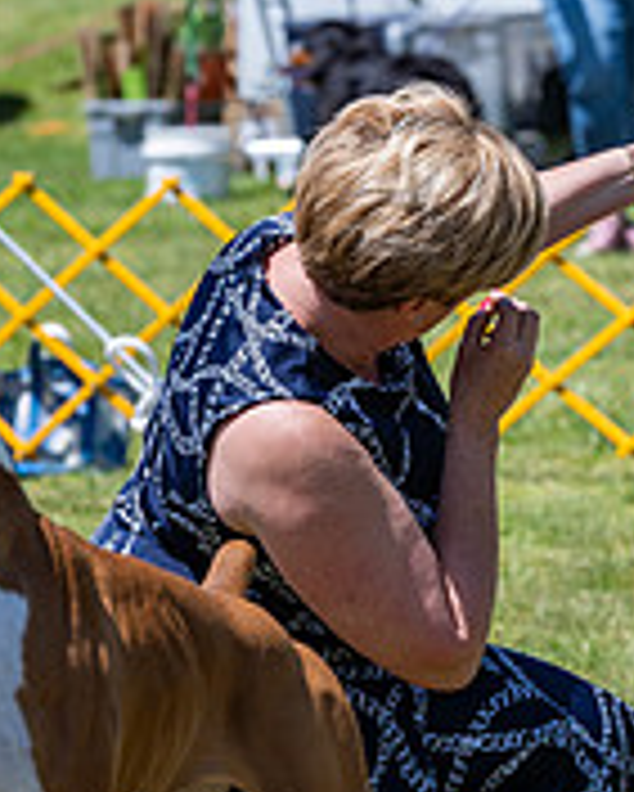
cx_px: 652
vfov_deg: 5.3
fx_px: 8530
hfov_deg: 4.2
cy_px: 248
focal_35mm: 364
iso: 640
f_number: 7.1
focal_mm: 152
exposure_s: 1/1600
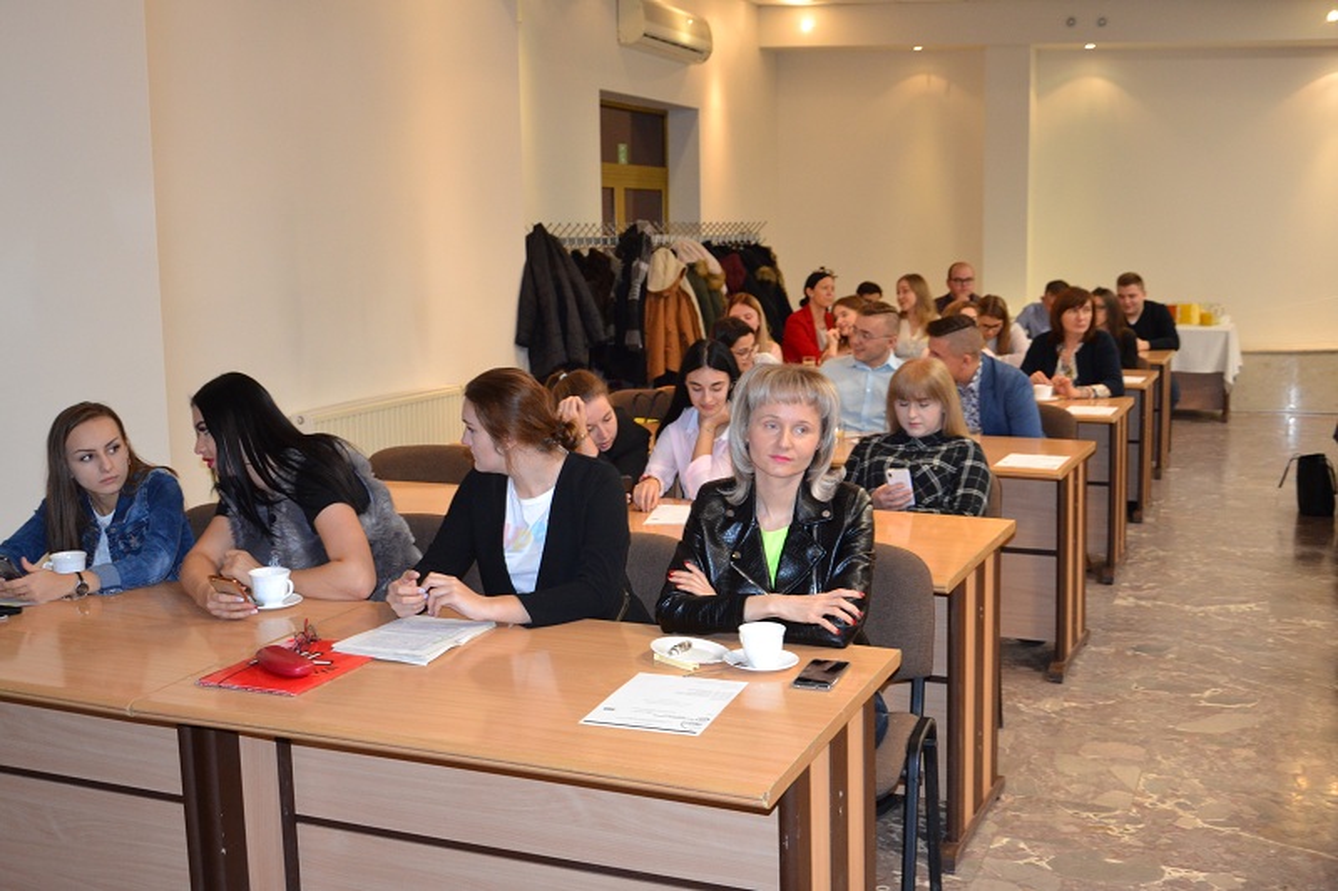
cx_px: 669
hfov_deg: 51.3
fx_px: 1393
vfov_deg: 35.5
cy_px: 446
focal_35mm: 38
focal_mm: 25
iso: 1100
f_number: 4
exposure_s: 1/60
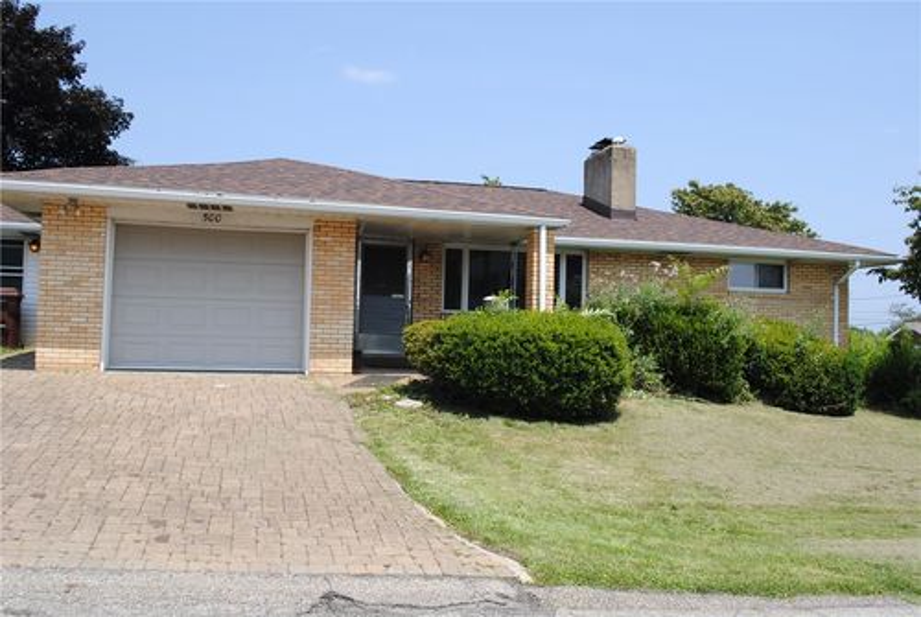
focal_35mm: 33
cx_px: 460
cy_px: 308
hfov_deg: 57.2
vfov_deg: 40.1
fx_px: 845
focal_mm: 22
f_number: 8
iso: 100
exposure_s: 1/250
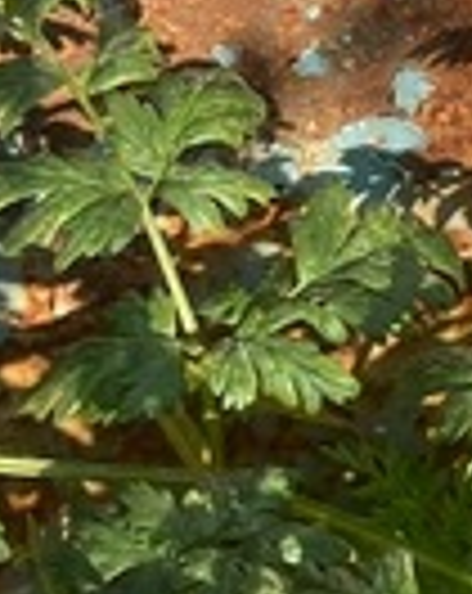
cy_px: -130
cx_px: 773
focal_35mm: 154
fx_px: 2698
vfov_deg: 12.2
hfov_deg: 9.6
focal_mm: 4.25
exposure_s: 1/1653
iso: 32
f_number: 1.8
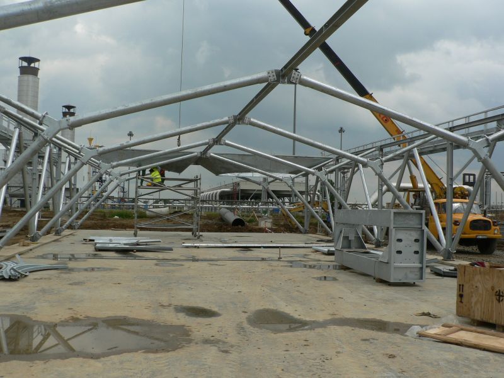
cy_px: 189
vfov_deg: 39.7
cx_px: 252
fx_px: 524
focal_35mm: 36
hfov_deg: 51.4
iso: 80
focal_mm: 6
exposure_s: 1/400
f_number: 5
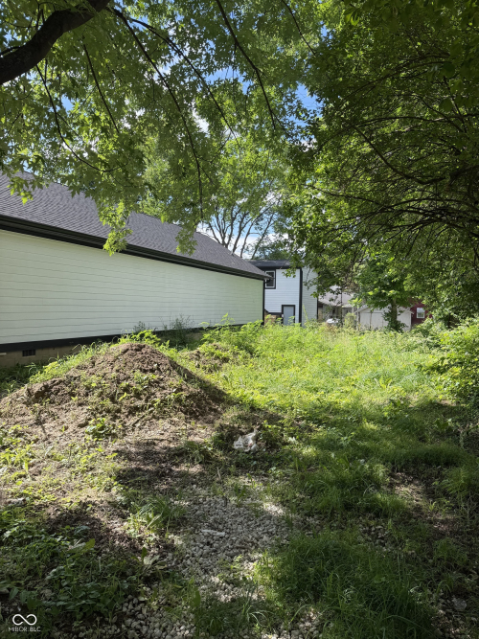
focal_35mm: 24
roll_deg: -2.7
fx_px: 443
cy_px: 320
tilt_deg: -1.4
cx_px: 240
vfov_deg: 71.6
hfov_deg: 56.8
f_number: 1.78
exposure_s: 1/1271
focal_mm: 6.76
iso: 80
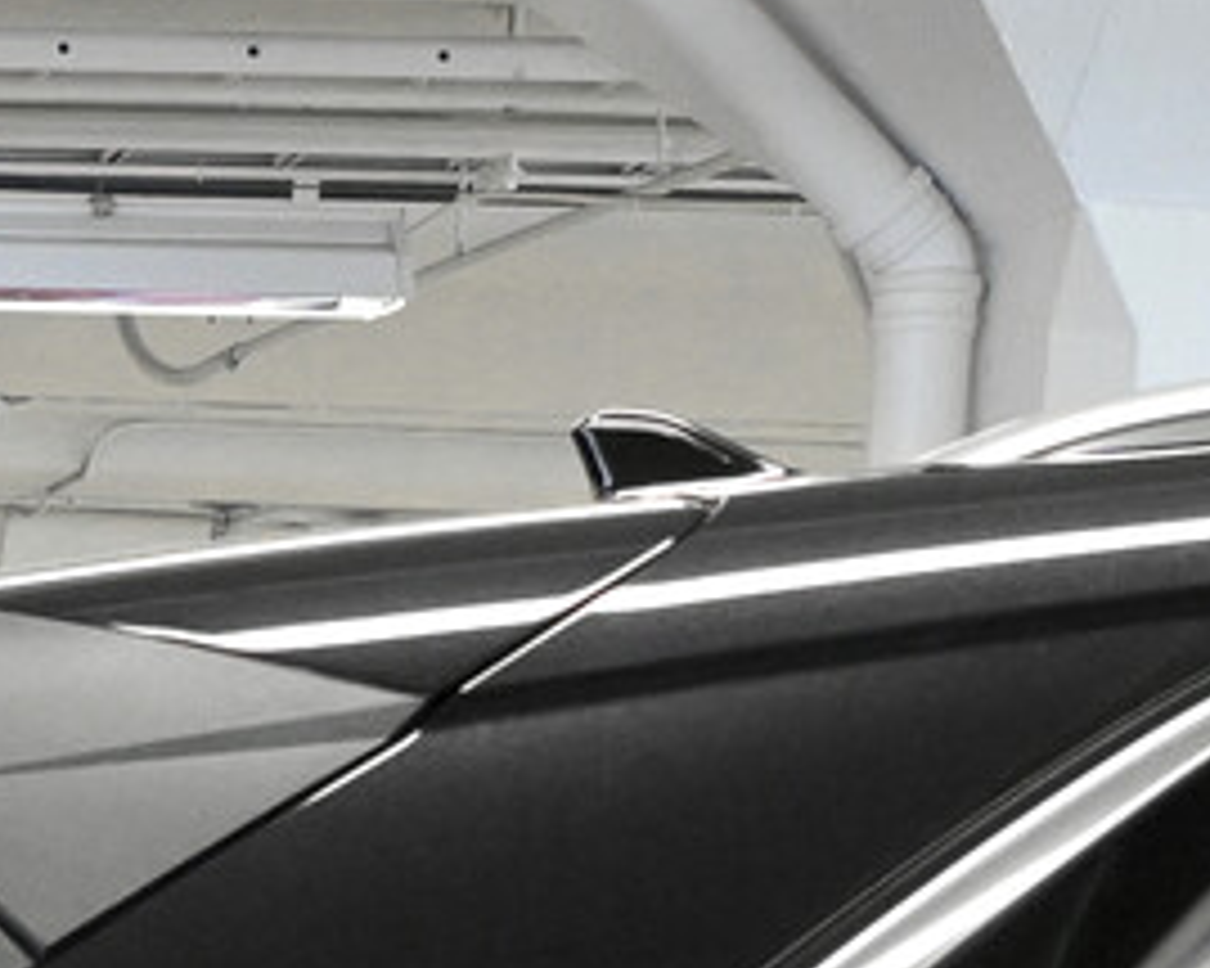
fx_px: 7195
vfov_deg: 7.4
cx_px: -2366
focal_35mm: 201
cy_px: 1839
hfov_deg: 8.2
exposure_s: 1/60
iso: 2000
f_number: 5.6
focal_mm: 24
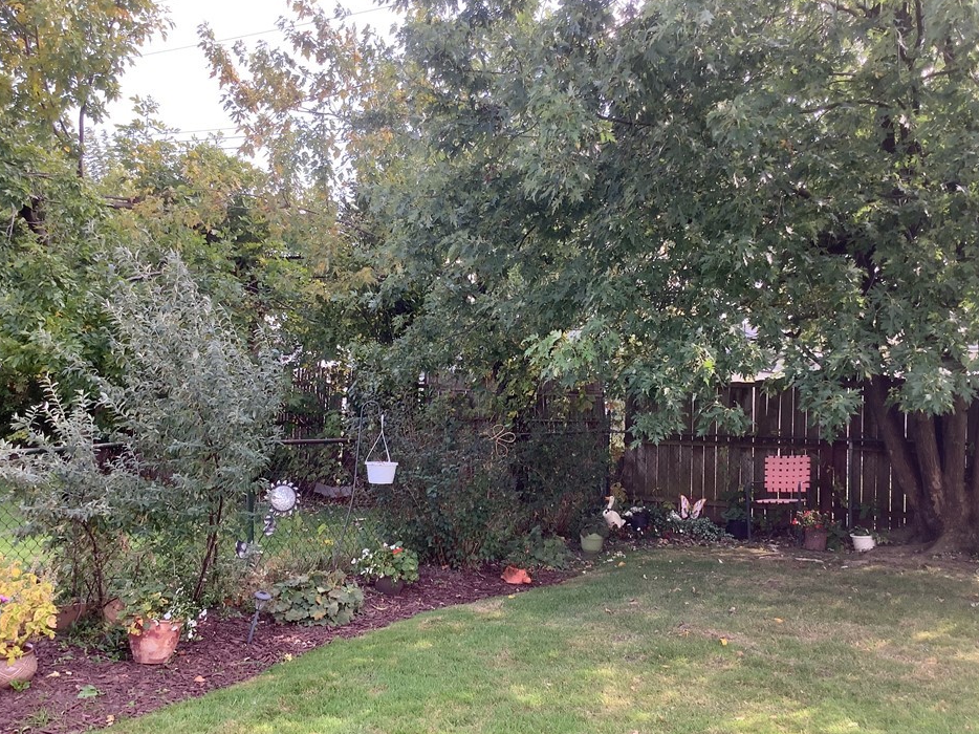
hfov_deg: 53.9
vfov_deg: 41.8
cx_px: 525
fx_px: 961
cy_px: 391
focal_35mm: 34
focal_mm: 3.3
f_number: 2.4
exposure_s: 1/120
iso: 32
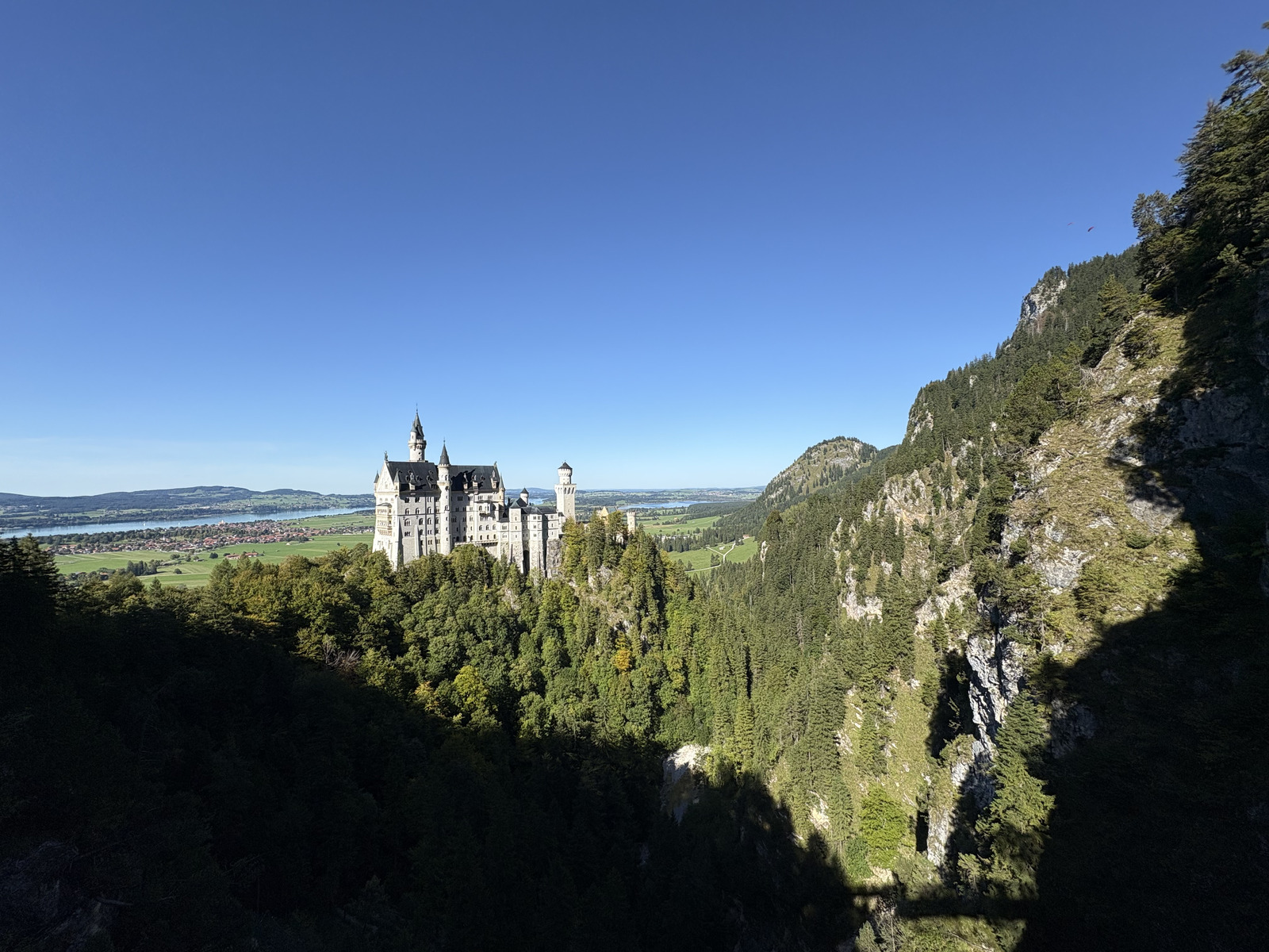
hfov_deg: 102.1
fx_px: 513
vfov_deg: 85.7
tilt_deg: +1.9
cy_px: 476
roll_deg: +1.0
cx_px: 634
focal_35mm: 14
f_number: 2.2
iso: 50
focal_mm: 2.22
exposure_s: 1/2208
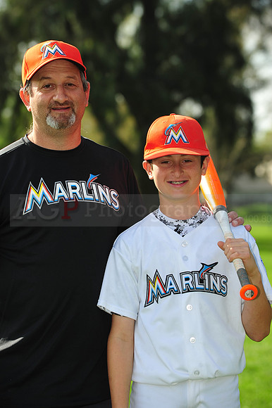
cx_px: 136
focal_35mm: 165
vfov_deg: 12.5
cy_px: 204
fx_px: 1872
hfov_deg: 8.3
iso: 200
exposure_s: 1/320
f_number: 7.1
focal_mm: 165
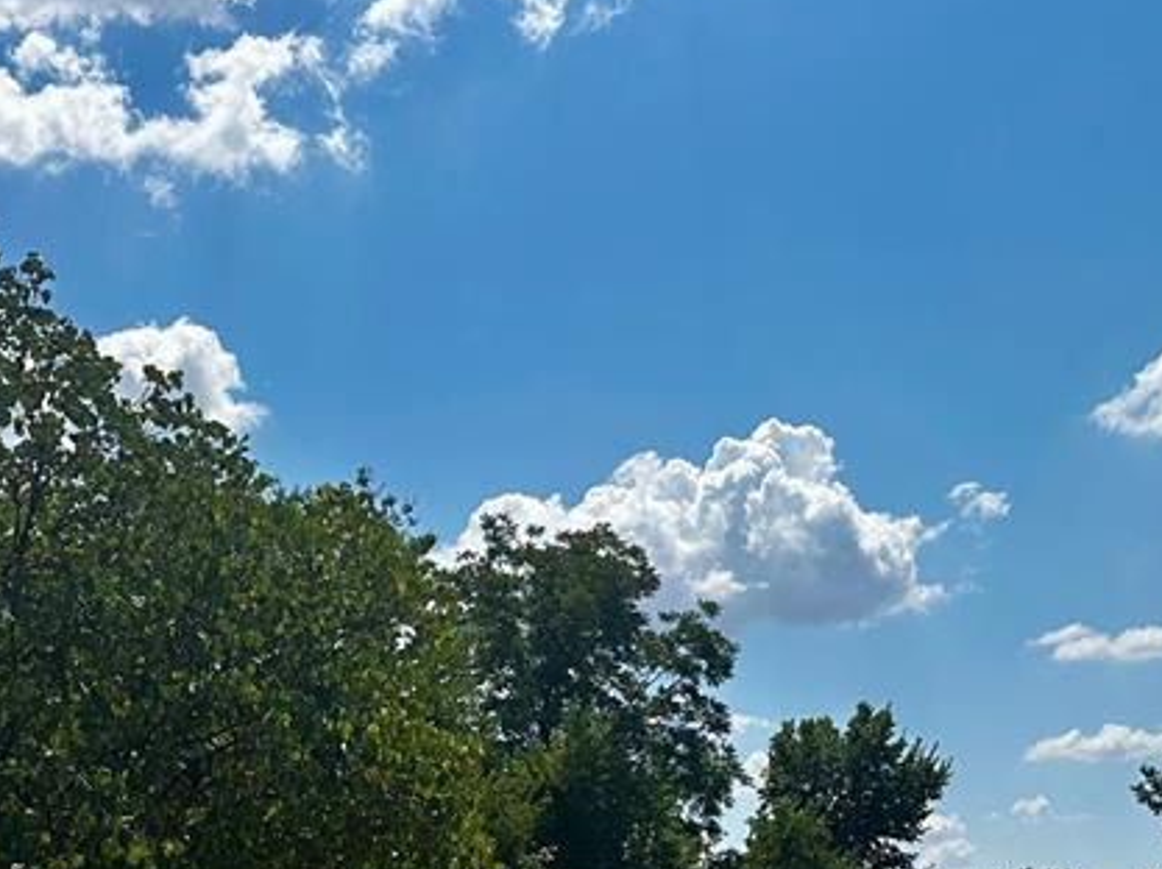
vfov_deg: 23.3
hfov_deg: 32.7
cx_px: 479
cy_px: 950
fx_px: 1979
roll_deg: +2.0
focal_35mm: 59
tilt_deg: +4.0
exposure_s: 1/8929
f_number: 1.78
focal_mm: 6.86
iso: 80
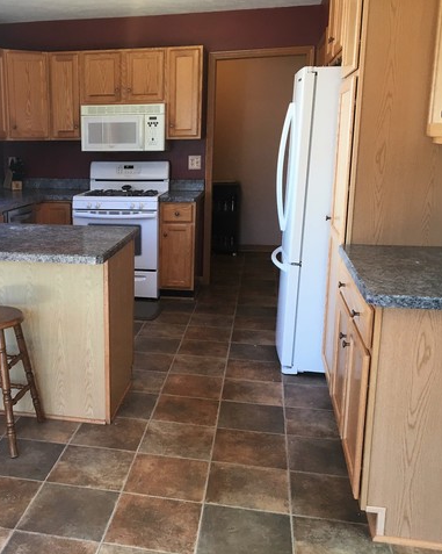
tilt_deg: -13.0
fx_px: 622
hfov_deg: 38.0
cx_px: 106
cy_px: 276
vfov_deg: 48.0
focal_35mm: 38
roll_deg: -0.1
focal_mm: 4.15
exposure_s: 1/30
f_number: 2.2
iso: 40
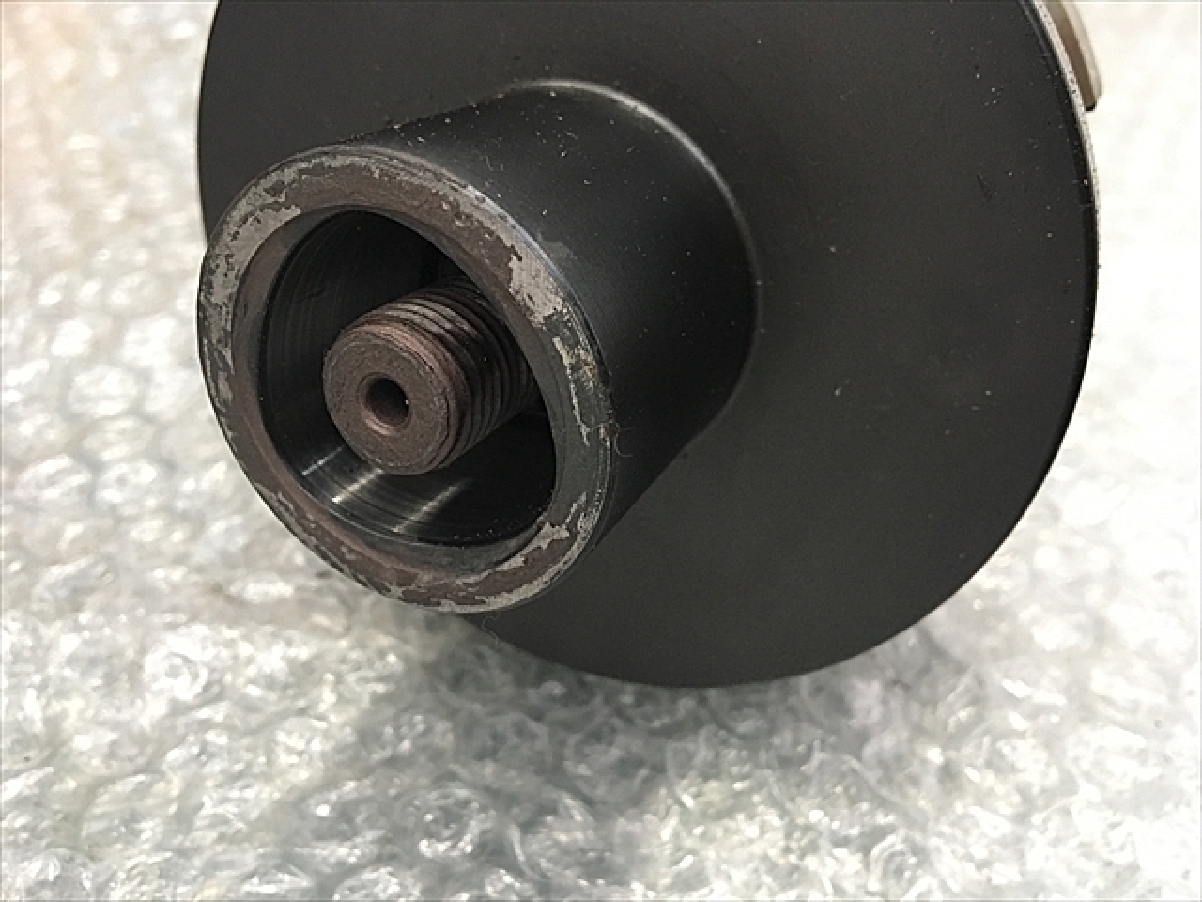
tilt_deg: -43.3
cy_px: 451
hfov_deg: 61.7
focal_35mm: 29
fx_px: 1007
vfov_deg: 48.2
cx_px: 601
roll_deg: -1.9
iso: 160
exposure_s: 1/30
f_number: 2.2
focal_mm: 4.15
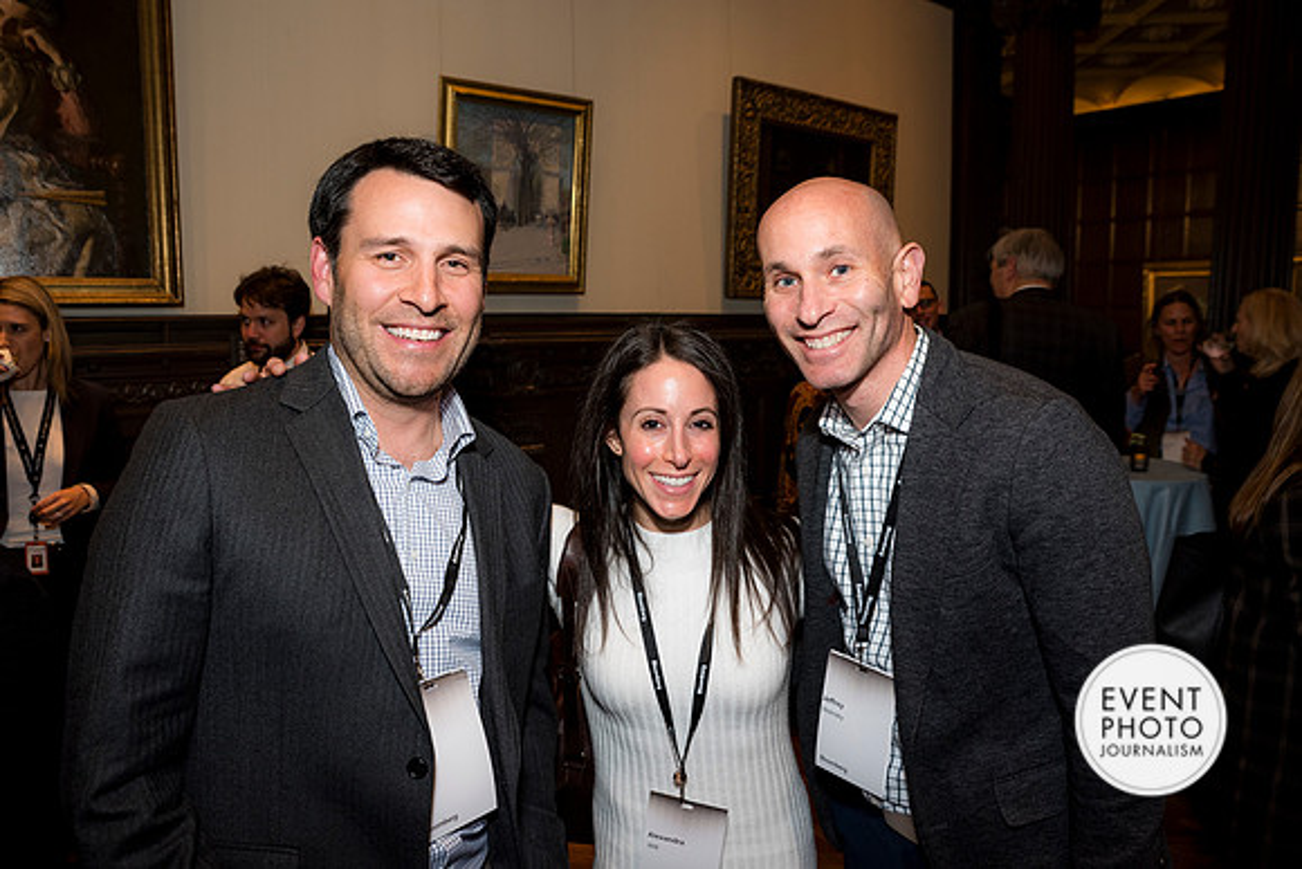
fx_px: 909
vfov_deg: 51.1
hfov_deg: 71.2
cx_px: 651
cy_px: 434
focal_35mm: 25
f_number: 5
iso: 800
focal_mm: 24
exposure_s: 1/125
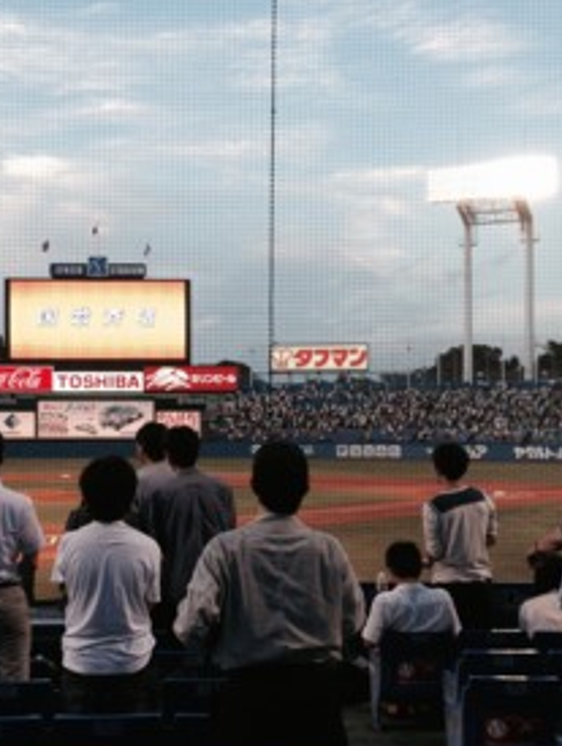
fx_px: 1166
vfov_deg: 35.4
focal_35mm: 54
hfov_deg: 26.9
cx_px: 179
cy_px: 434
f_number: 2.4
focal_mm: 4.12
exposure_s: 1/120
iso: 64
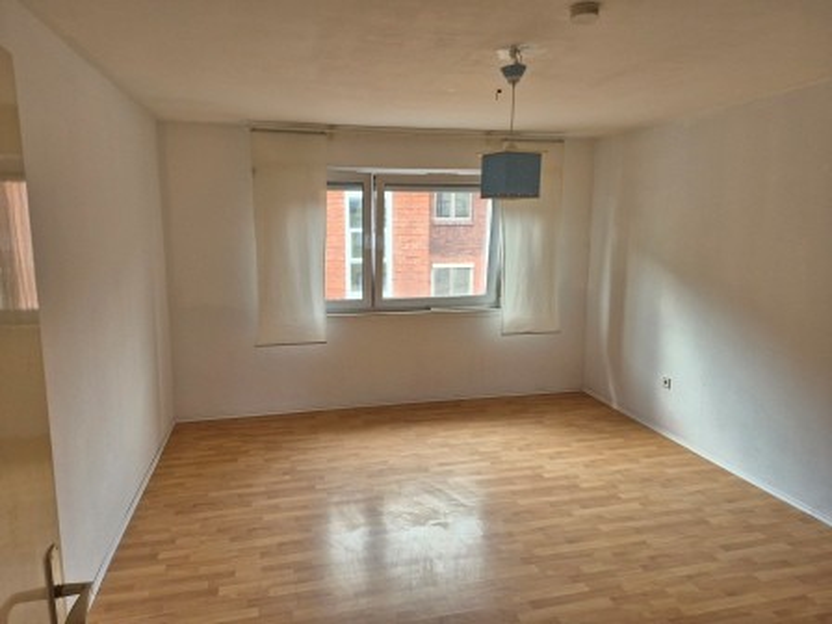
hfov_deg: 73.9
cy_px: 312
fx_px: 553
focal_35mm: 23
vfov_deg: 58.9
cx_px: 416
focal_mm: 5.4
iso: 80
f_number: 1.8
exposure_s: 1/180
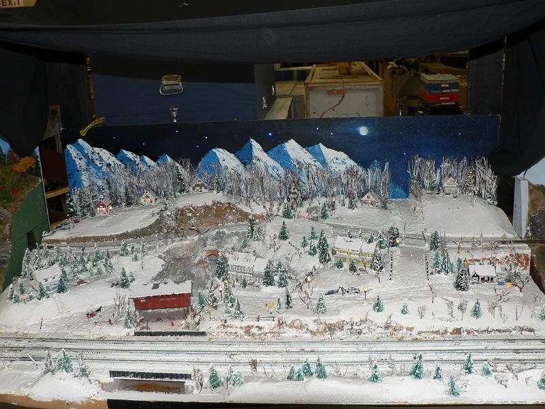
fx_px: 567
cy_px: 204
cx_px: 272
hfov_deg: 51.4
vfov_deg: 39.7
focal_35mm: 36
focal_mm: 6
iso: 100
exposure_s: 1/60
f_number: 2.8
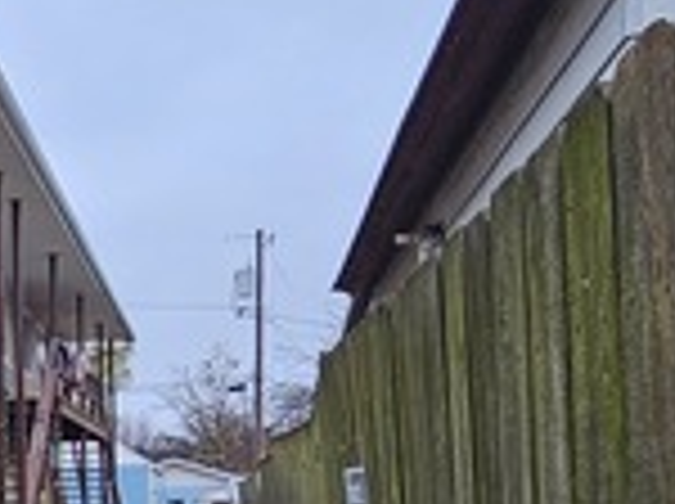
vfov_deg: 24.2
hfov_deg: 26.7
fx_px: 1129
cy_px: 486
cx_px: -259
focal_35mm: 58
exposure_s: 1/359
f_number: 2.2
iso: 80
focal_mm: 2.2
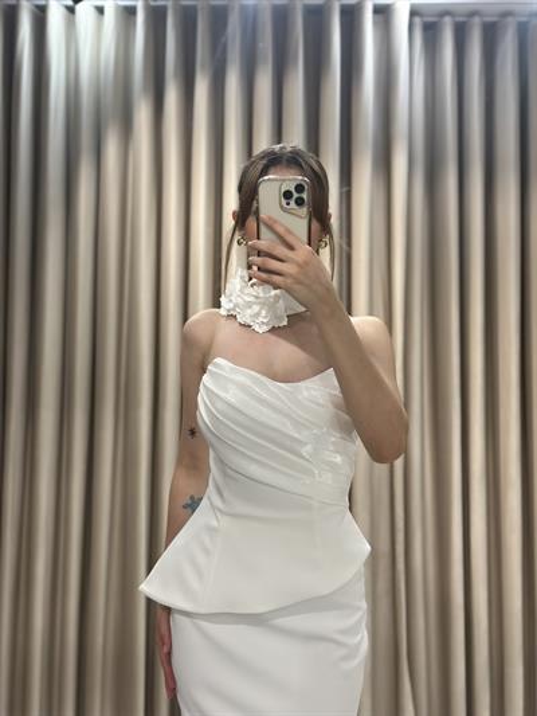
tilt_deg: -21.1
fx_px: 992
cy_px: 358
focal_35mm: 48
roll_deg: +0.1
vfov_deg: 39.6
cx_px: 268
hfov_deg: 30.3
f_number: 1.78
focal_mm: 6.86
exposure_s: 1/543
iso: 80
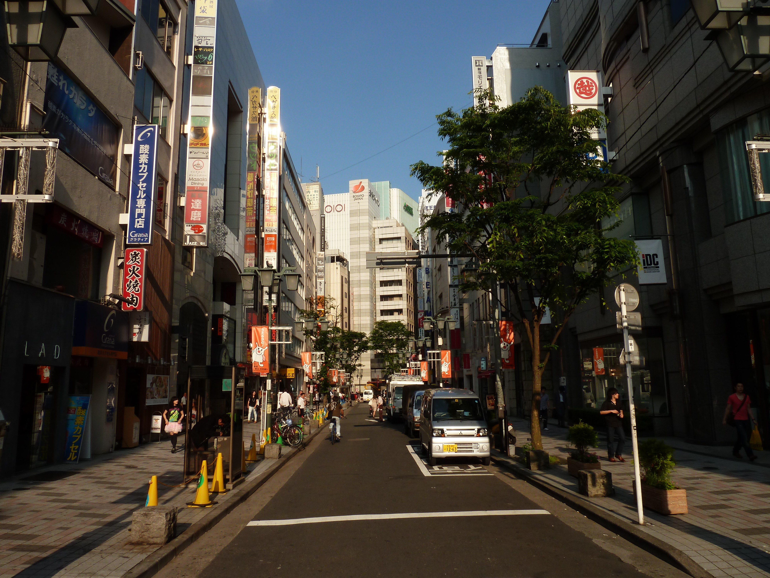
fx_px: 556
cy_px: 289
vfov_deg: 54.9
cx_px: 385
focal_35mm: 25
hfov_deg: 69.4
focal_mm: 4.1
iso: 80
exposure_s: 1/400
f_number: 5
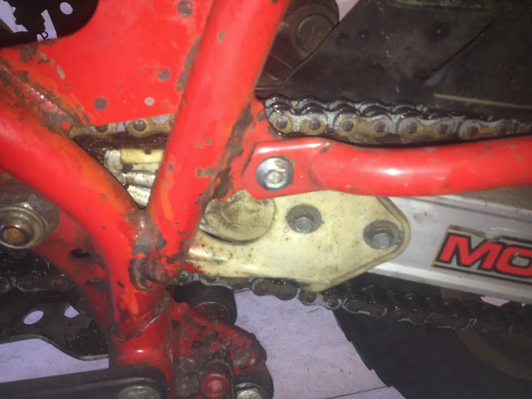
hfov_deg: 52.6
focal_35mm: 35
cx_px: 266
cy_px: 200
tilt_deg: -21.8
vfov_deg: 40.7
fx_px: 538
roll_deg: +7.3
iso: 50
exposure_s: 1/21
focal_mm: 4.28
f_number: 2.4
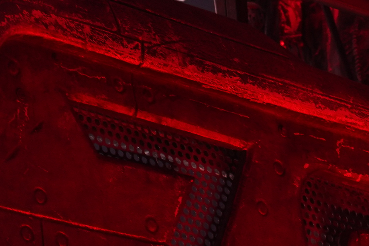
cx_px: 428
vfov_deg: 2.8
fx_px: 5012
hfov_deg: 4.2
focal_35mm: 489
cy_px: -58
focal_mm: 105
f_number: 4
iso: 1000
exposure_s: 1/125
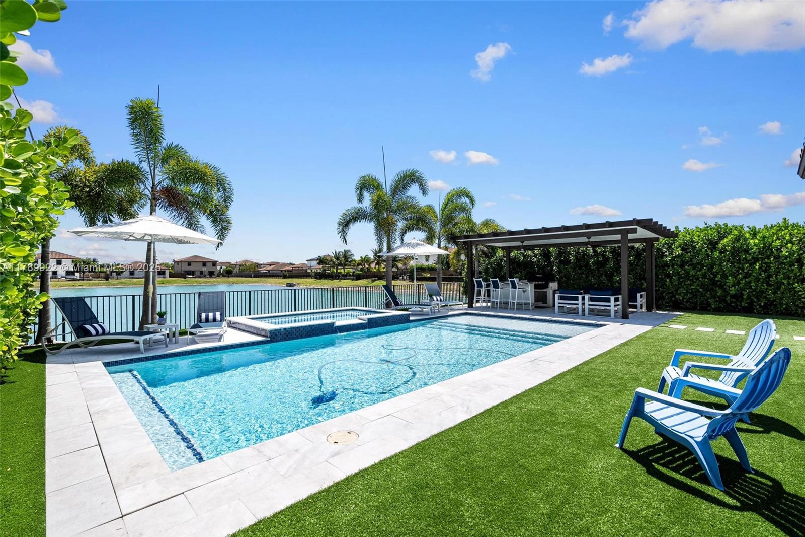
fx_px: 358
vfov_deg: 73.7
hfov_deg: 96.7
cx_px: 402
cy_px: 268
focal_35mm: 16
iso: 400
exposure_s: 1/1250
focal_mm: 16
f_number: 8
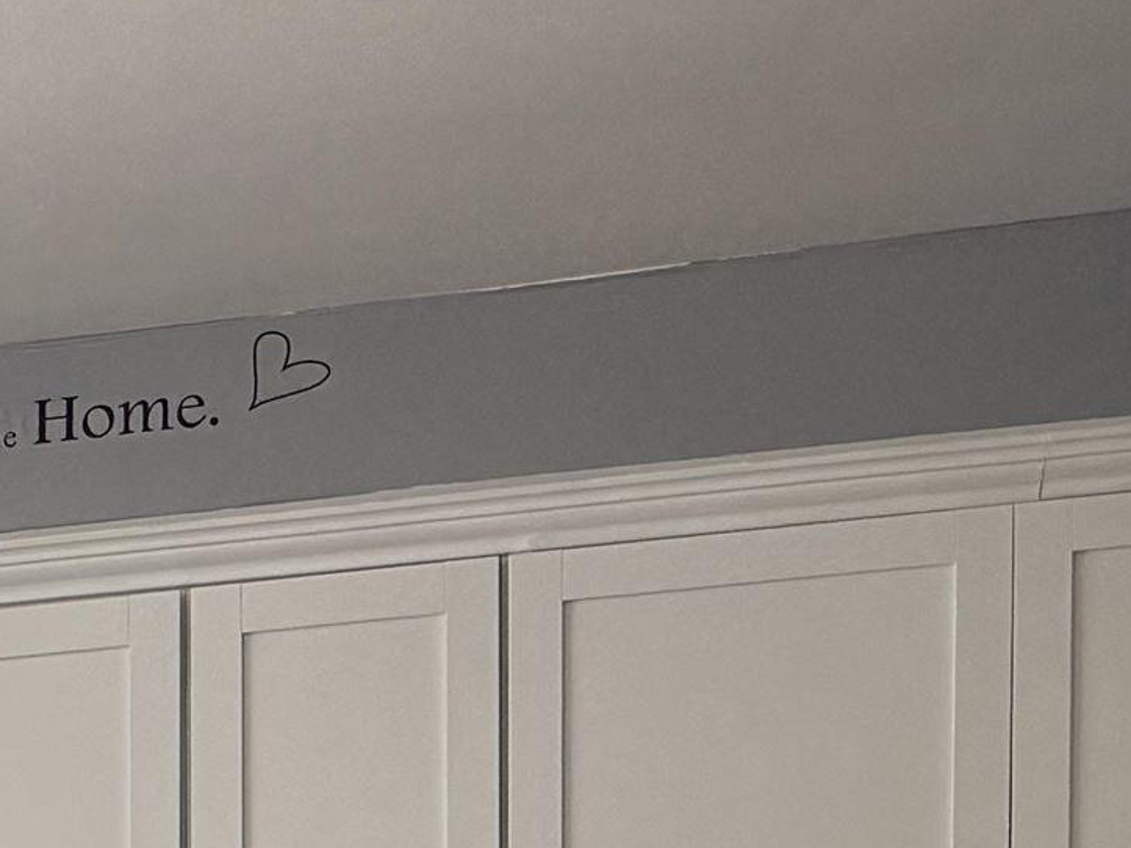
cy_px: 1732
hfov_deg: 16.4
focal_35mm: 102
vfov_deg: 12.6
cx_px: -867
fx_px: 3332
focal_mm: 6.76
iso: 250
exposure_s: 1/120
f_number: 1.78
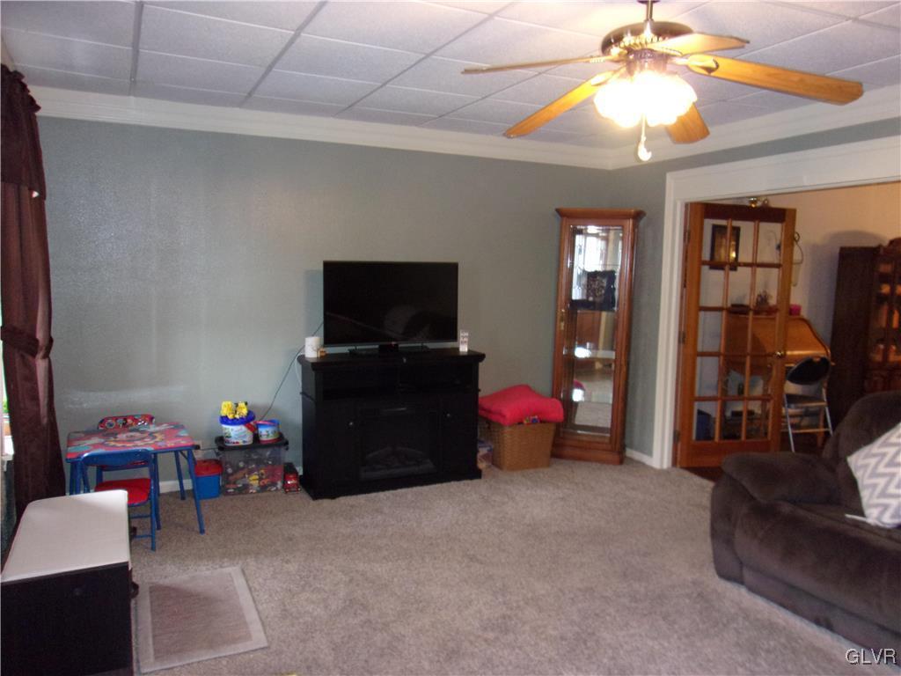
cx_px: 450
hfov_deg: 65.3
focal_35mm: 27
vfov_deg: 51.4
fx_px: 703
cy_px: 338
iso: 320
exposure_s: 1/34
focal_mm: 4.9
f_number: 3
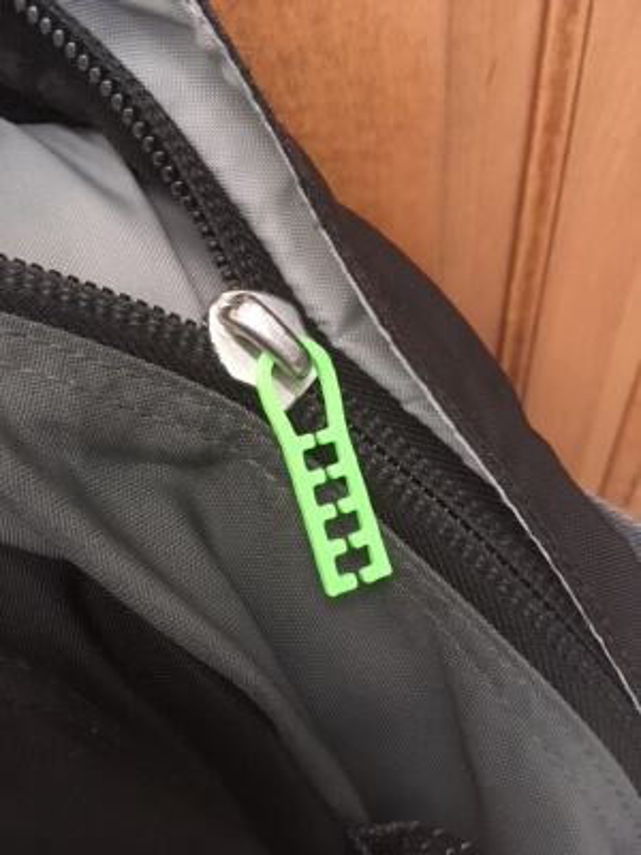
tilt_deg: -47.2
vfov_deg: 61.7
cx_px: 320
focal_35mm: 29
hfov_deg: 48.2
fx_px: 716
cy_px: 428
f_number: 2.2
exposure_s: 1/15
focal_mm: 4.15
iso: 400
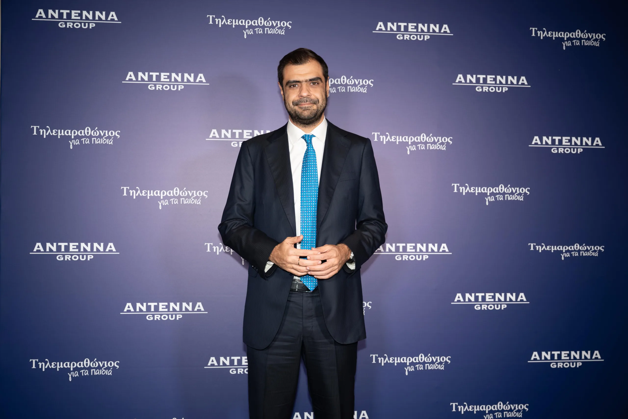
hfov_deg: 51.9
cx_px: 314
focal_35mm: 37
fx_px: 645
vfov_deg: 35.9
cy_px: 210
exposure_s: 1/160
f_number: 4
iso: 500
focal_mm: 37
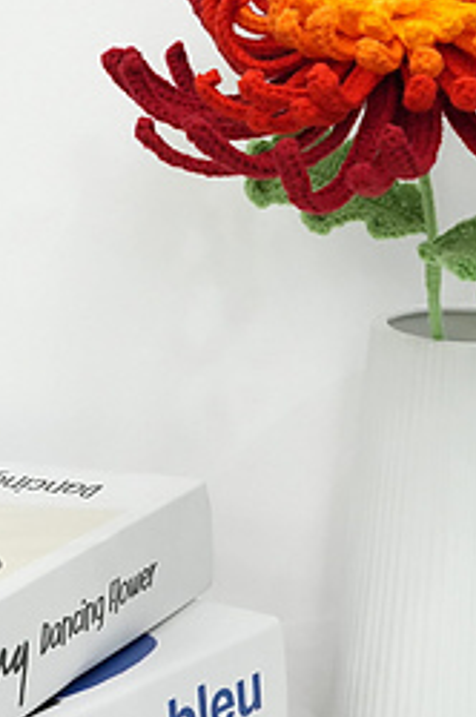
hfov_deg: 13.6
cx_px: 314
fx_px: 1989
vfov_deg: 20.3
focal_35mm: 100
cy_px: 166
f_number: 16
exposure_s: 1/30
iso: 4000
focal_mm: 39
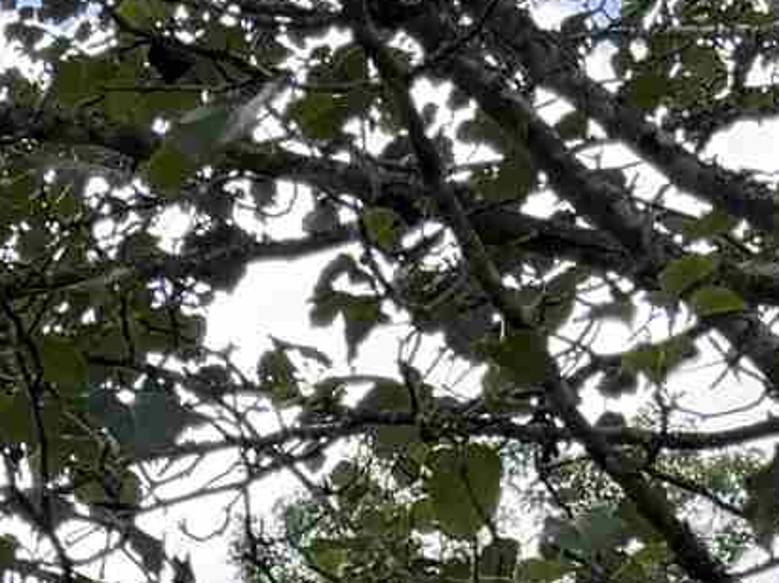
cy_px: 1810
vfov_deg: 7.2
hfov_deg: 10.2
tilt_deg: +2.9
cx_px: -747
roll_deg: +0.3
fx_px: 4048
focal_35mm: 180
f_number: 1.78
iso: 100
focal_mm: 6.76
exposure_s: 1/1211
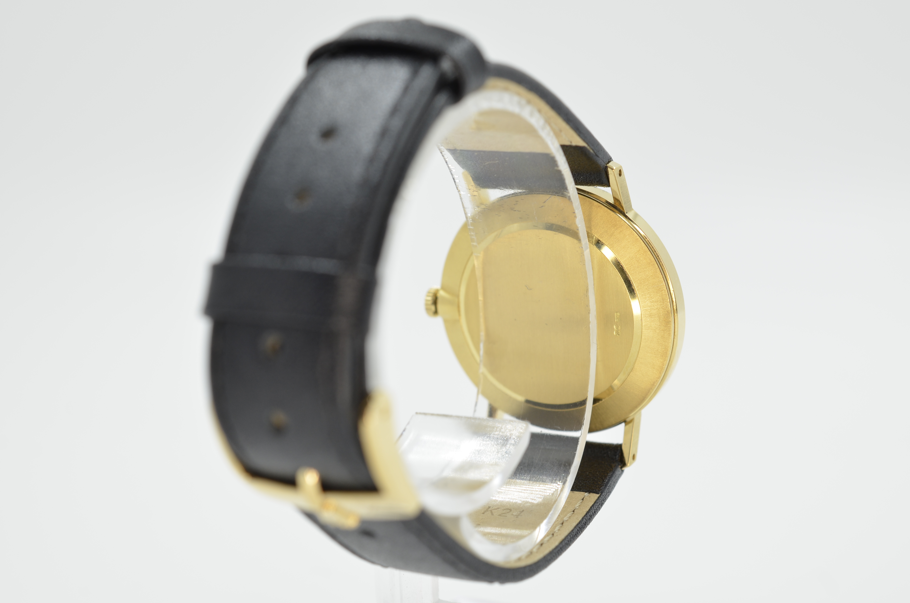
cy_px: 302
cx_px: 455
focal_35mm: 60
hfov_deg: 33.5
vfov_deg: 22.5
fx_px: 1514
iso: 160
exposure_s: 1/50
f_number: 8
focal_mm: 40
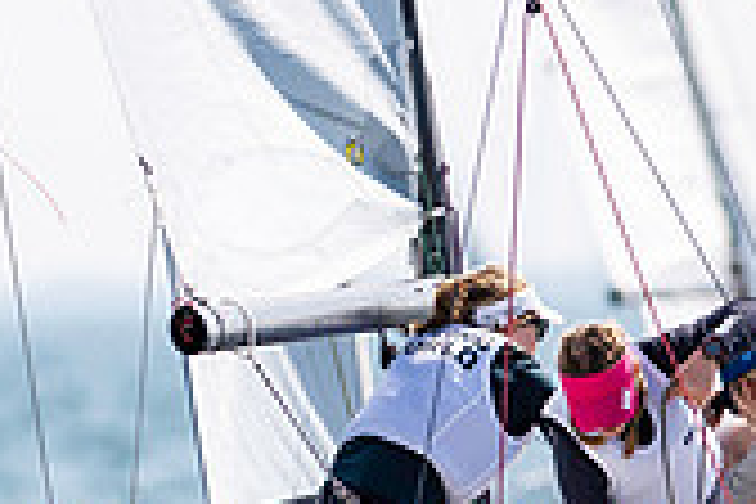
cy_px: 542
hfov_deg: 1.3
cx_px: 356
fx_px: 32673
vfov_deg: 0.9
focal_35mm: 1556
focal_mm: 300
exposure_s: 1/2500
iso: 200
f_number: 5
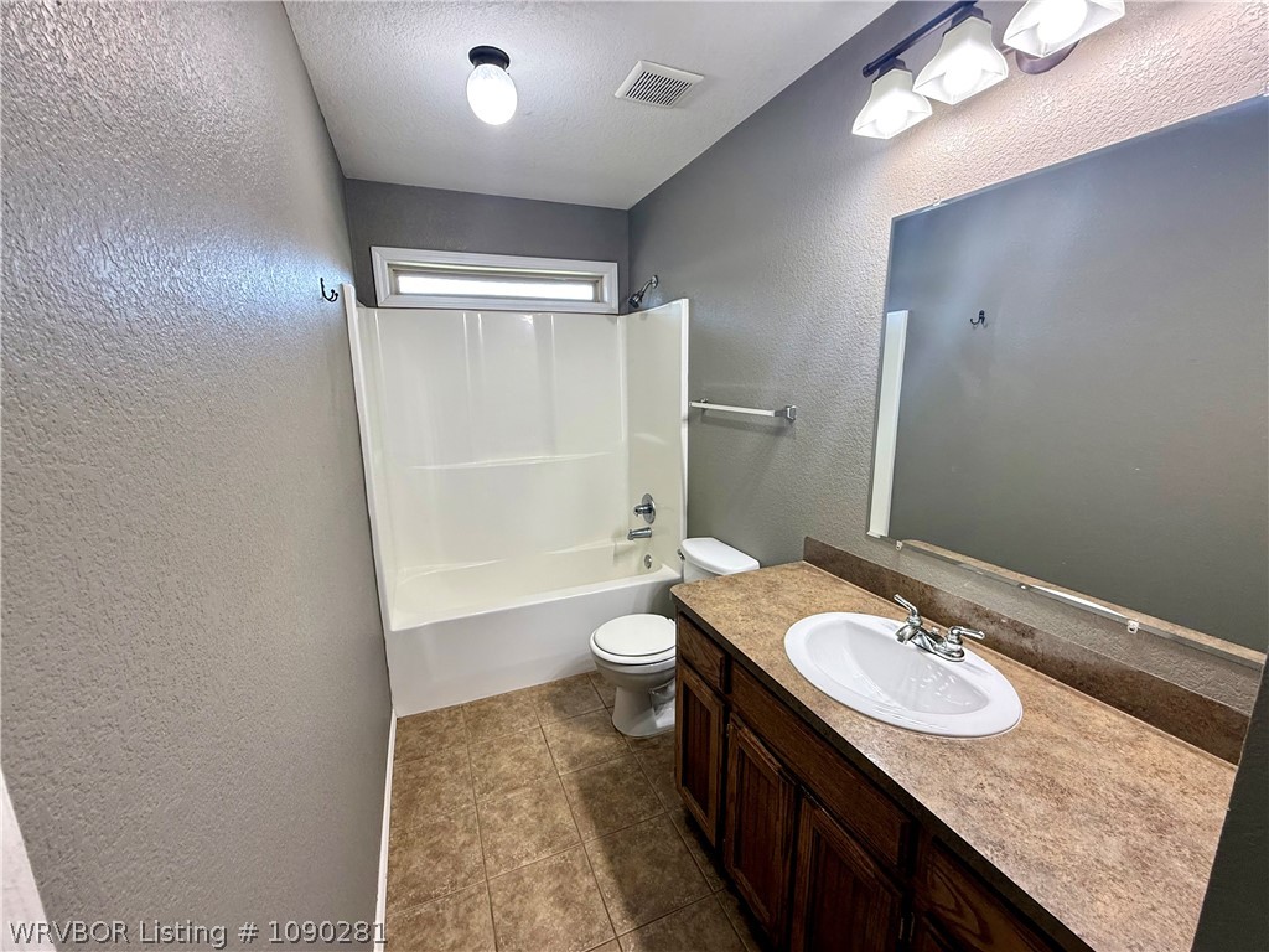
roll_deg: +0.3
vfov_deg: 85.7
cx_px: 634
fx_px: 513
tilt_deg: -11.1
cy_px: 476
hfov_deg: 102.1
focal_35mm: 14
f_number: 2.2
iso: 100
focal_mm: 2.22
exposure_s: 1/120
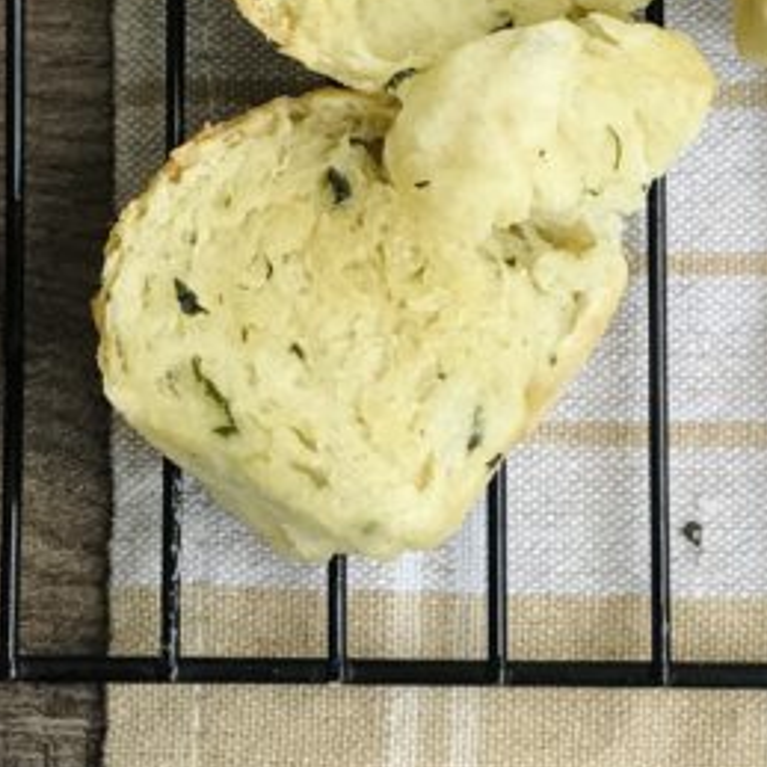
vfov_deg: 8.5
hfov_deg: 8.8
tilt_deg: -78.4
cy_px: -471
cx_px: 225
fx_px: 4989
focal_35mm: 199
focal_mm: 6.6
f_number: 2.8
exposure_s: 1/60
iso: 32
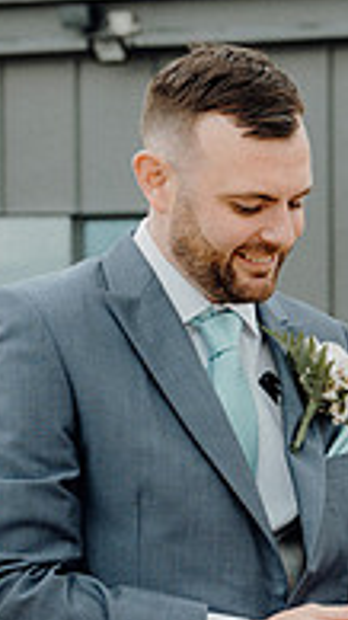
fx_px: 2364
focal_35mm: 144
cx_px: 393
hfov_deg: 8.3
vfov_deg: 14.8
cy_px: 548
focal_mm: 46
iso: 125
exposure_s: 1/400
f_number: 3.5
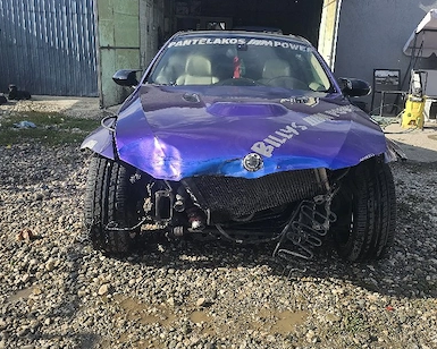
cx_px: 225
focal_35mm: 35
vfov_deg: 42.2
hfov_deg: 51.5
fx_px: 453
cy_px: 190
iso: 10
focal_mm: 6.3
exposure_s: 1/455
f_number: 1.7
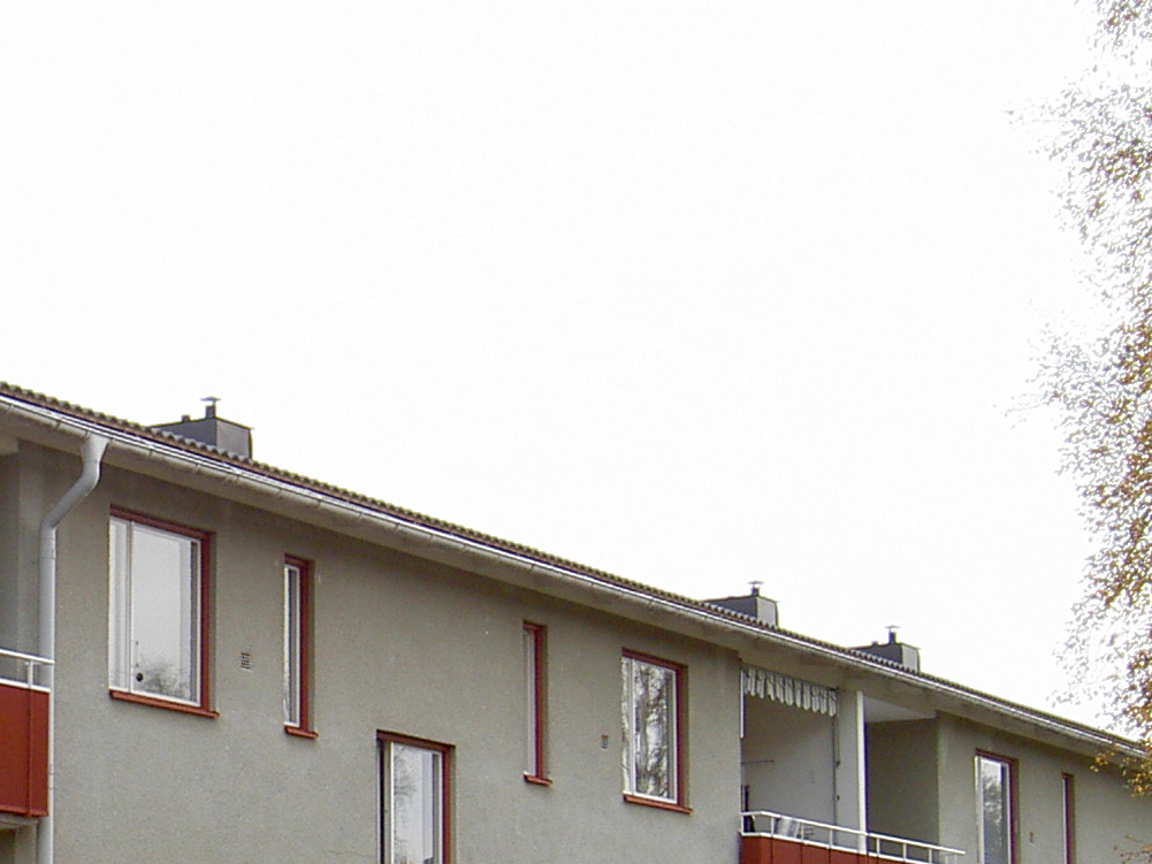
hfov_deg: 18.7
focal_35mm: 101
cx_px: -128
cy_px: 826
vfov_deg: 14.5
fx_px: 3362
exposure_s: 1/160
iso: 100
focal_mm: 8
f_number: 4.7
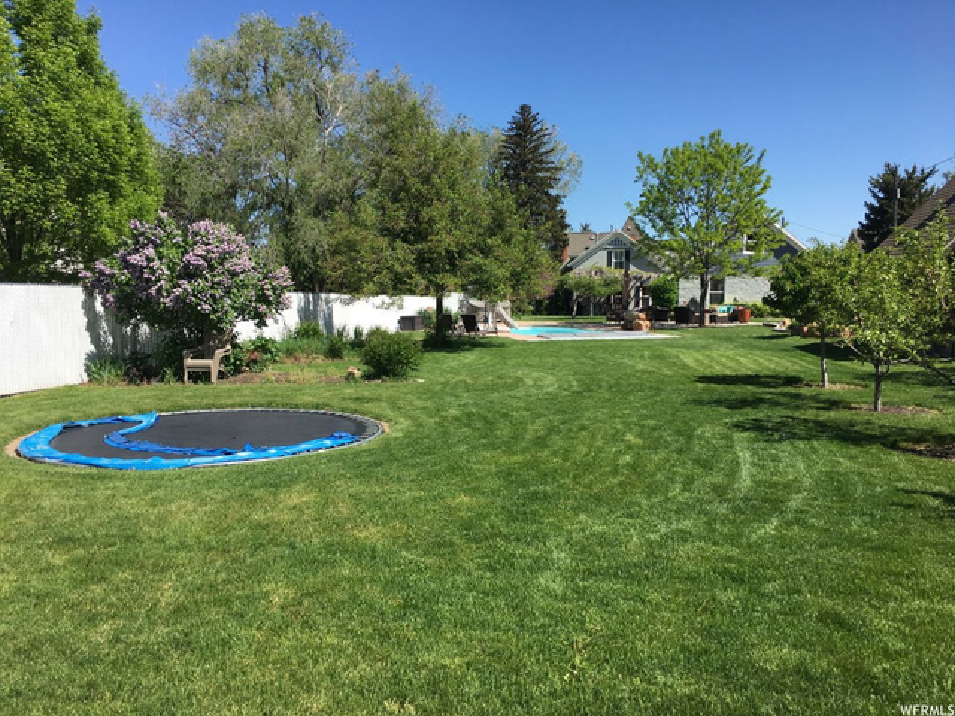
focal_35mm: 29
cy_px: 358
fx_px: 800
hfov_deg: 61.7
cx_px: 478
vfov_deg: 48.2
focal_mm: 4.15
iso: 25
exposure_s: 1/1304
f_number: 2.2
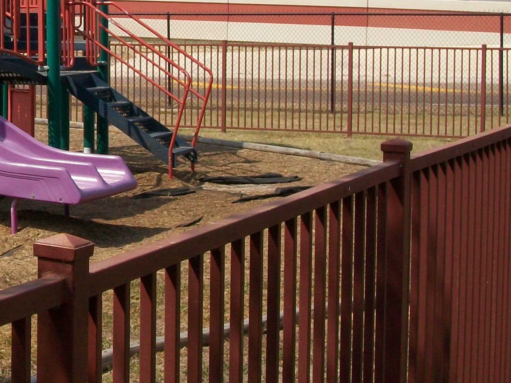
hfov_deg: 16.9
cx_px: -104
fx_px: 1639
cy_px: 87
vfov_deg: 13.3
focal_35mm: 111
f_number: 5.3
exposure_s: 1/500
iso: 64
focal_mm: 7.6
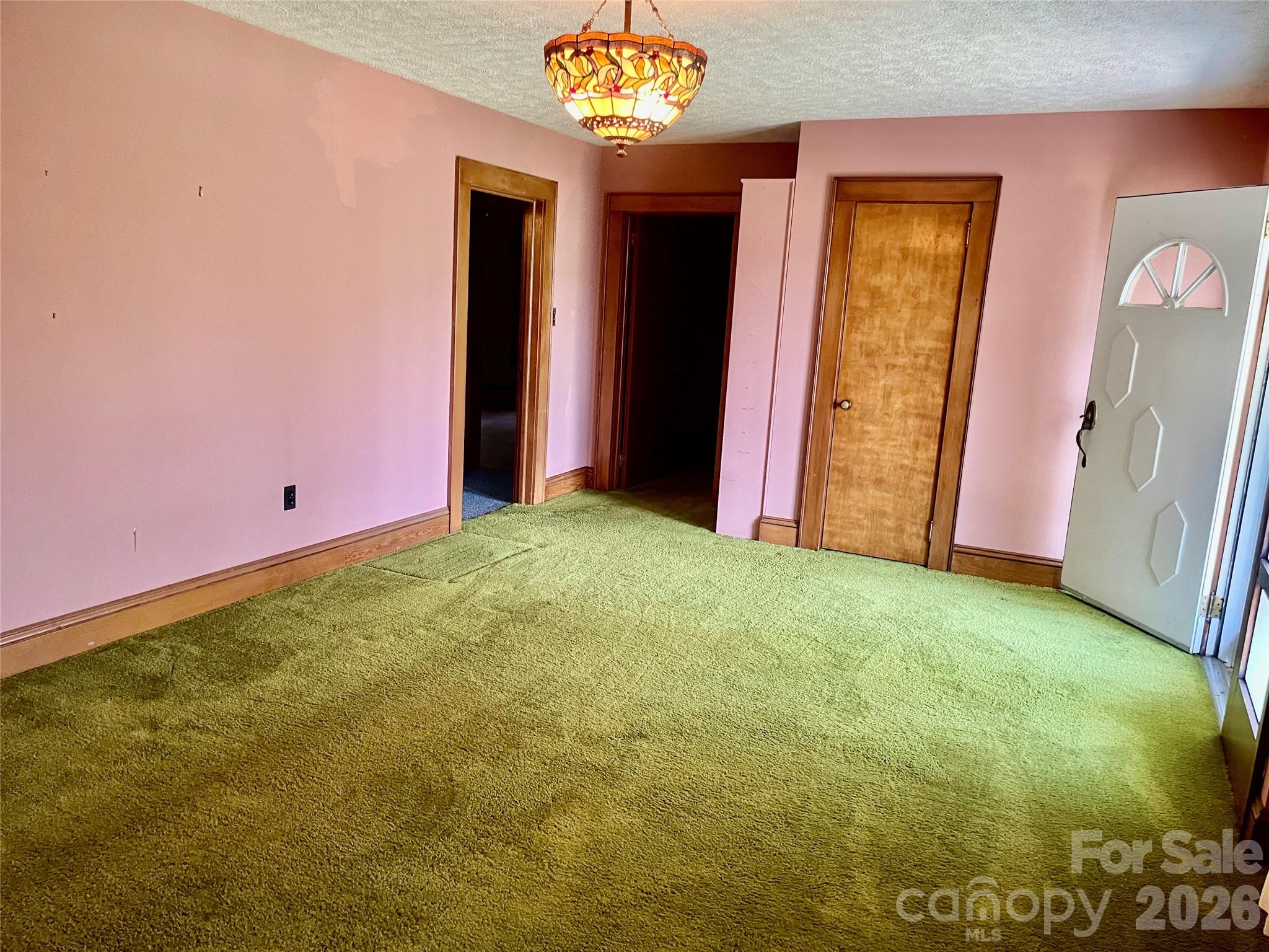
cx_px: 634
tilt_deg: -12.6
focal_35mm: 26
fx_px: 953
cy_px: 476
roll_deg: -3.0
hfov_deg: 67.3
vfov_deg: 53.1
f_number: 1.6
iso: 200
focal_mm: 4.2
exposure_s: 1/60
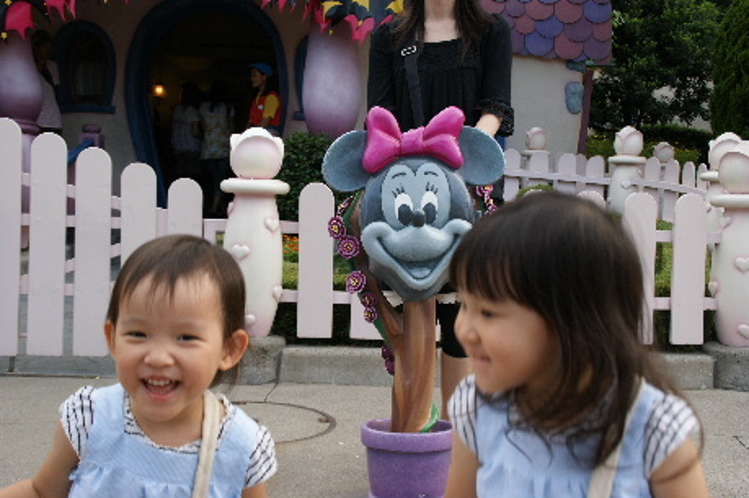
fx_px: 1091
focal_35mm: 52
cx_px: 374
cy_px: 249
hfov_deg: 37.9
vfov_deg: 25.7
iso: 100
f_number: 7.1
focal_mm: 35
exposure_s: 1/60
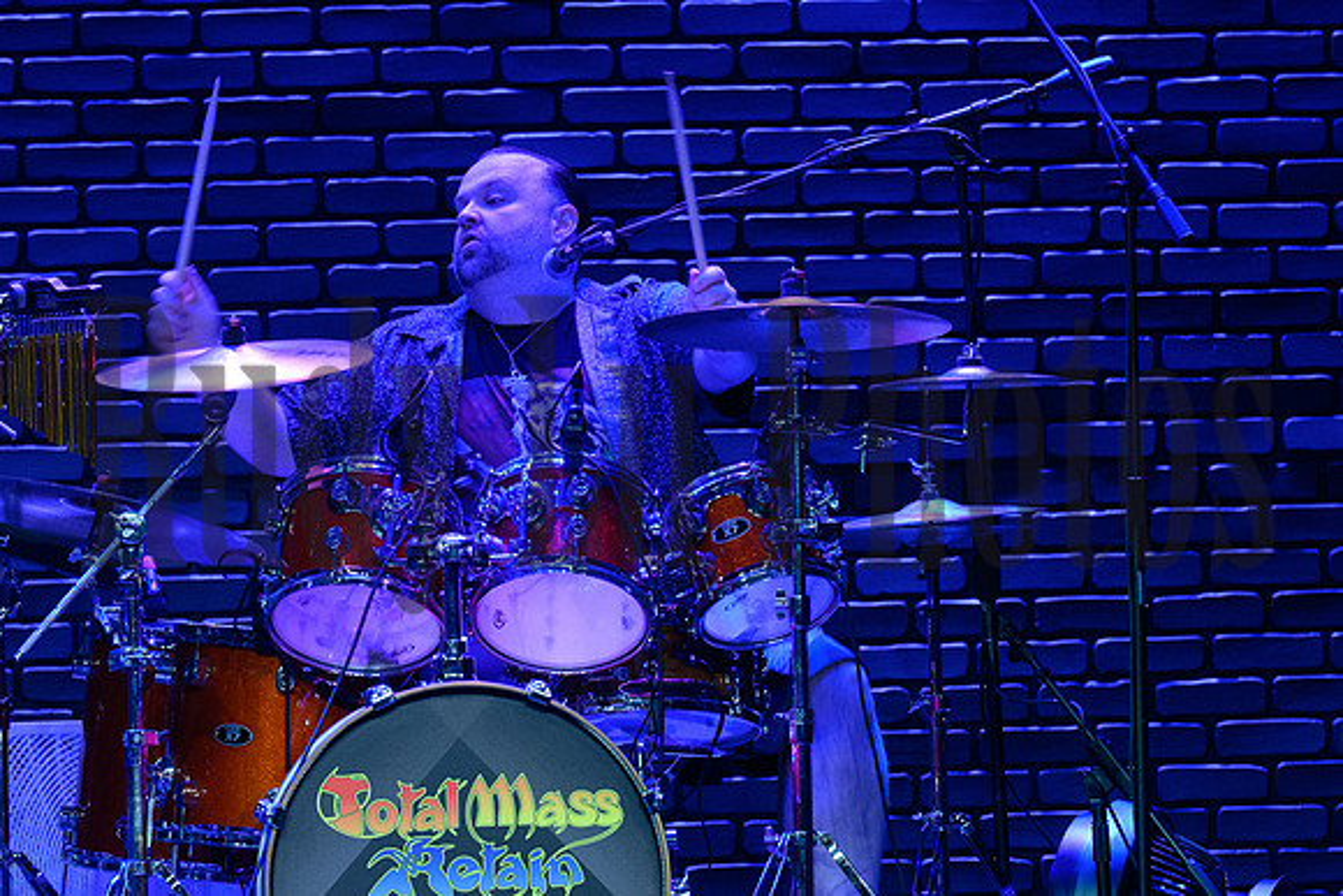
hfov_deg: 6.9
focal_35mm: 300
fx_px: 11194
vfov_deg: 4.6
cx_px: 672
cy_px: 448
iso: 6400
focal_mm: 200
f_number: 5
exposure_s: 1/50
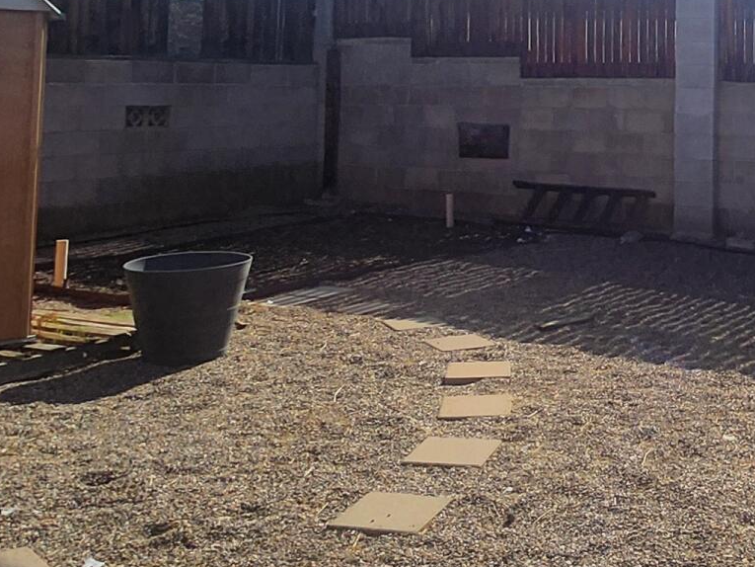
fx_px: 1113
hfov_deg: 32.7
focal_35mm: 51
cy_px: -8
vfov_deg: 26.9
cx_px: 839
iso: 32
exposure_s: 1/3233
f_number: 2.2
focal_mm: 1.74
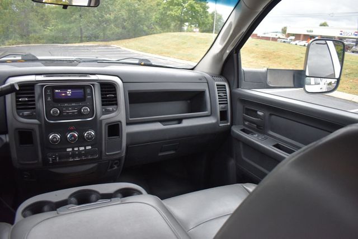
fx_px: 269
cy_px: 120
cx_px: 179
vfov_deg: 48.0
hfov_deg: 67.4
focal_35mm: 27
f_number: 3.5
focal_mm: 18
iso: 800
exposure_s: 1/200
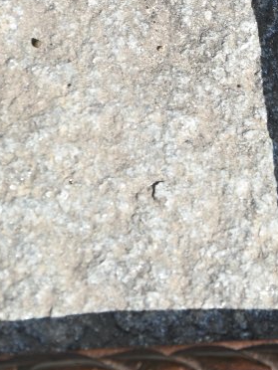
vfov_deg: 3.9
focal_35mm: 512
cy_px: 35
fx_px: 5482
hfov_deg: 2.9
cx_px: 369
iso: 100
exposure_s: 1/250
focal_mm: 110
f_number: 6
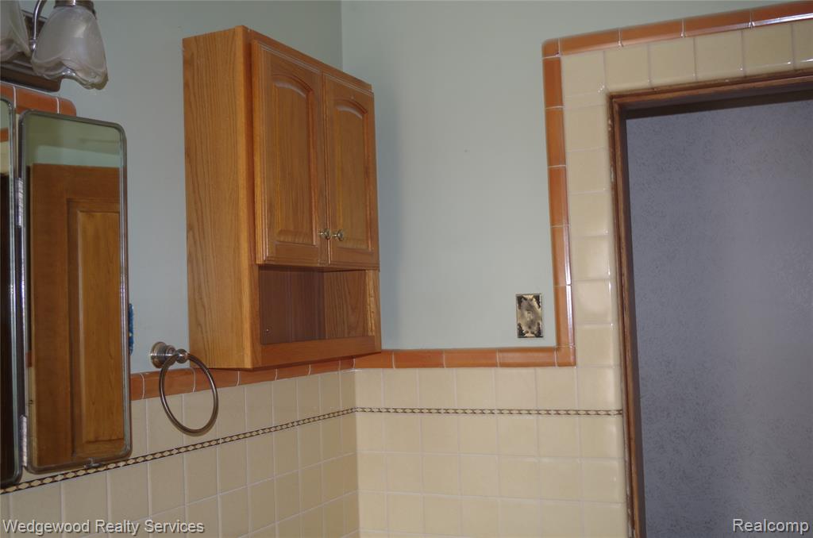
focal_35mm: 39
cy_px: 269
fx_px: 879
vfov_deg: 34.1
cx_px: 406
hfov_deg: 49.6
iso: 100
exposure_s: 1/25
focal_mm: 26.25
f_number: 4
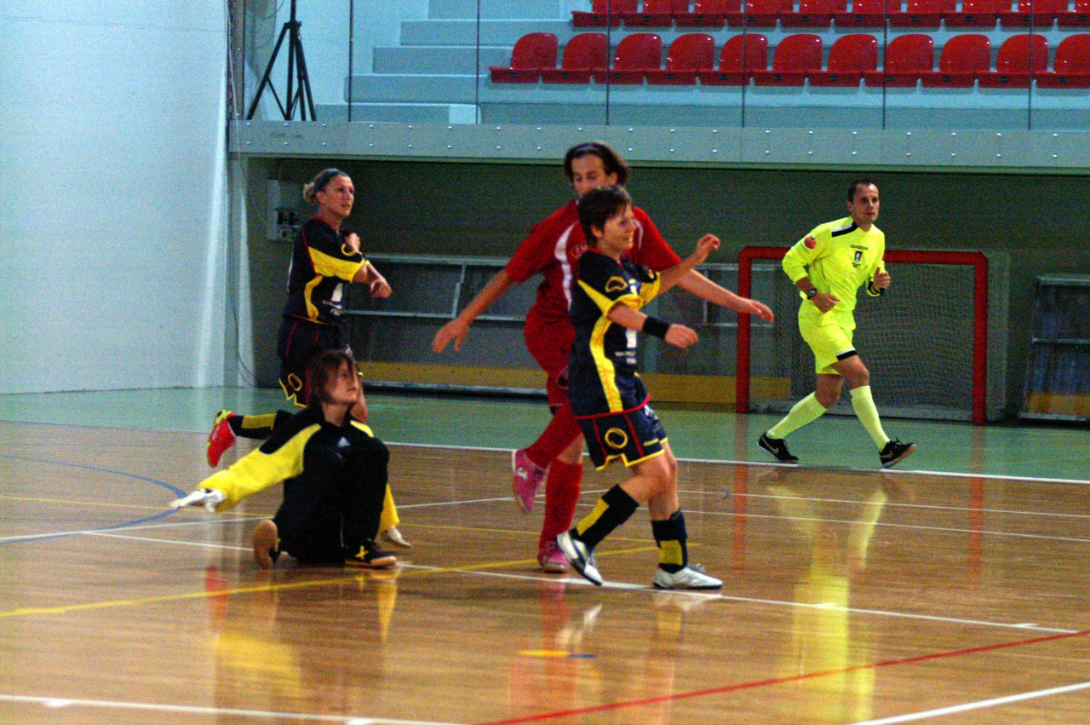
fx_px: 4537
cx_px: 545
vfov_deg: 9.1
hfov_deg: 13.7
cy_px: 362
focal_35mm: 150
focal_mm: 100
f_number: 2.8
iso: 3200
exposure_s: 1/500
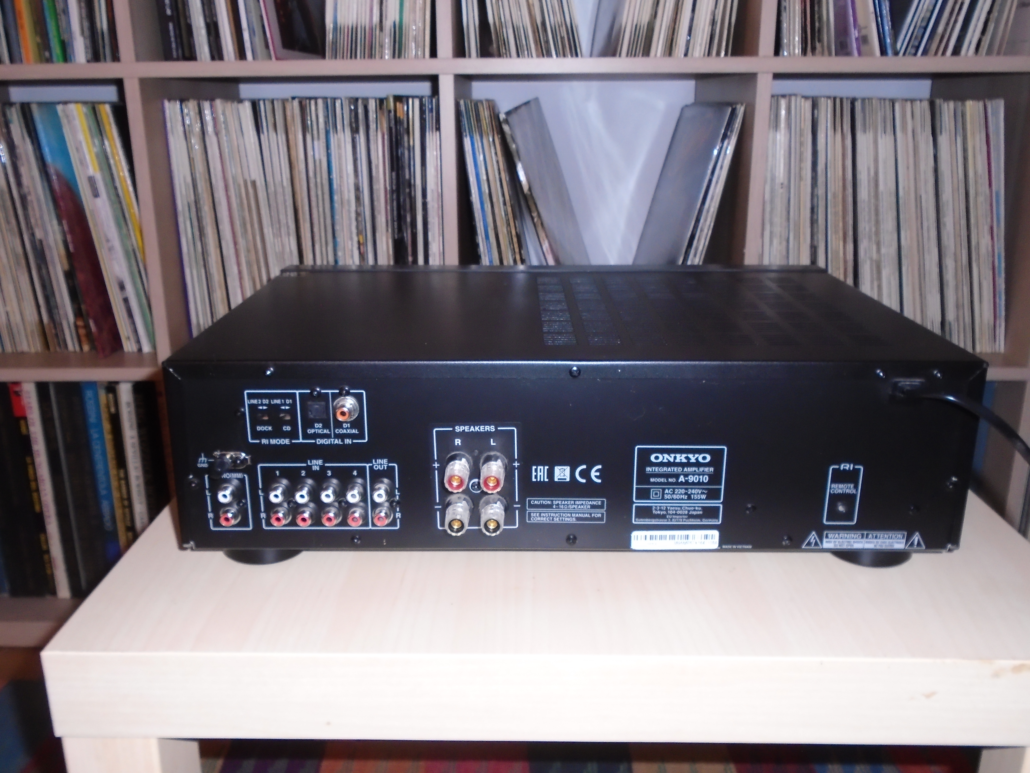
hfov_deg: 58.4
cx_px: 515
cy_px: 386
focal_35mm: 31
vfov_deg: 45.4
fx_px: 922
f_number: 3.5
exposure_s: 1/40
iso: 320
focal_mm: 5.5
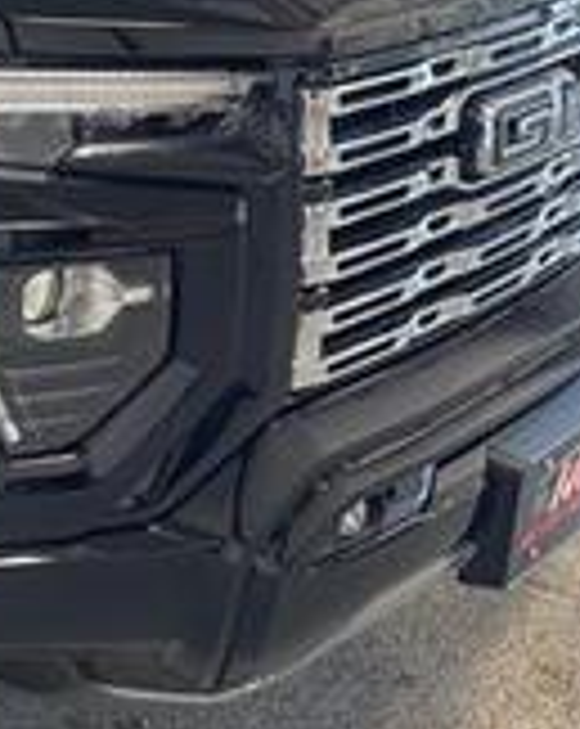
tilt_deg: -16.0
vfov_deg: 25.7
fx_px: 1571
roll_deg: +2.9
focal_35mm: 73
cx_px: -229
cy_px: 158
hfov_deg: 19.0
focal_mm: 6.76
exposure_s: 1/60
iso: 250
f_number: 1.78
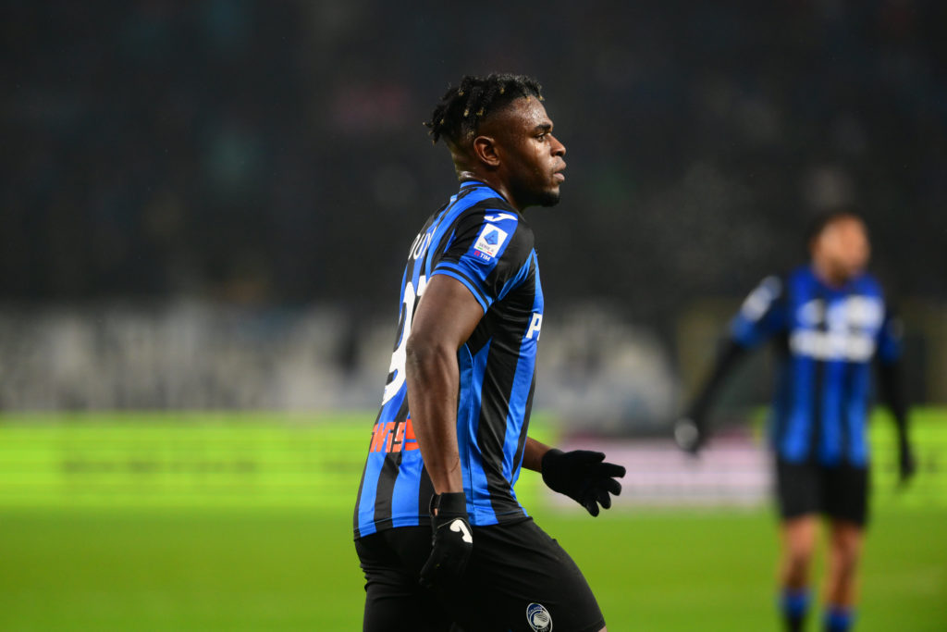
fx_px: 10523
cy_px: 316
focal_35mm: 400
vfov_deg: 3.4
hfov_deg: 5.2
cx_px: 474
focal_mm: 400
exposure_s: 1/1000
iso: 2500
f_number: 4
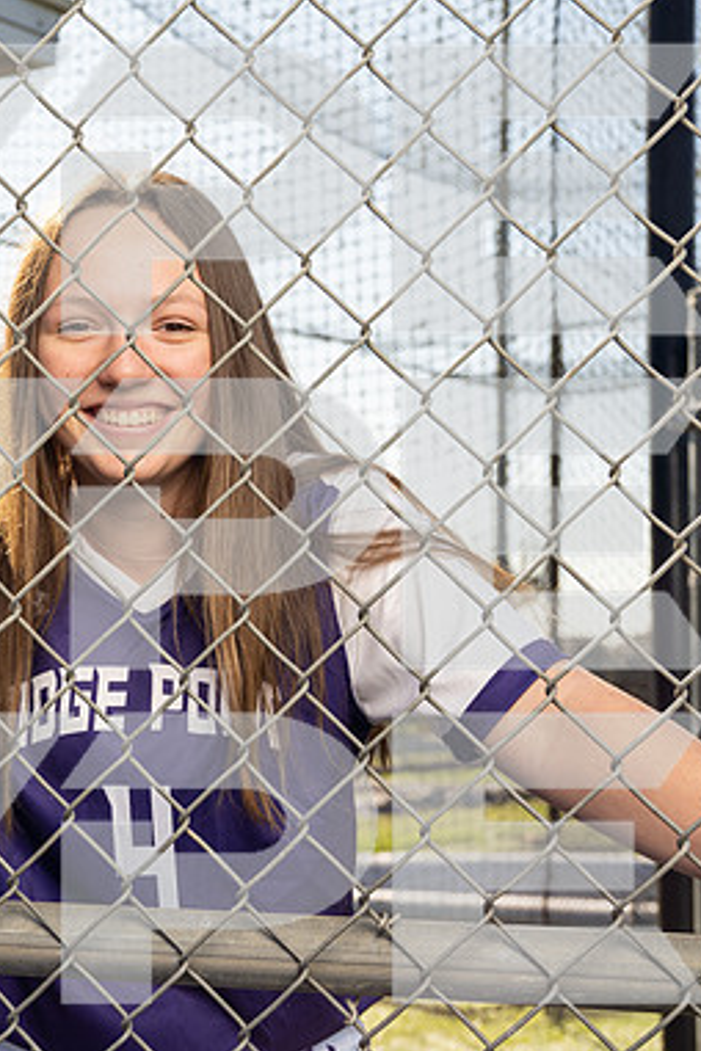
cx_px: 17
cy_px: 526
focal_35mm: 67
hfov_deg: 19.8
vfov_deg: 30.1
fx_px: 1957
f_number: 5.6
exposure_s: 1/250
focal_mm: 44
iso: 100
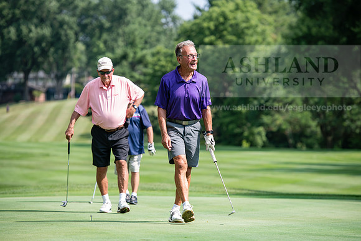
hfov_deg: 12.4
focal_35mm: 165
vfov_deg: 8.3
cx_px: 180
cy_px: 120
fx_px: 1655
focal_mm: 165
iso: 250
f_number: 4
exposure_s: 1/1250
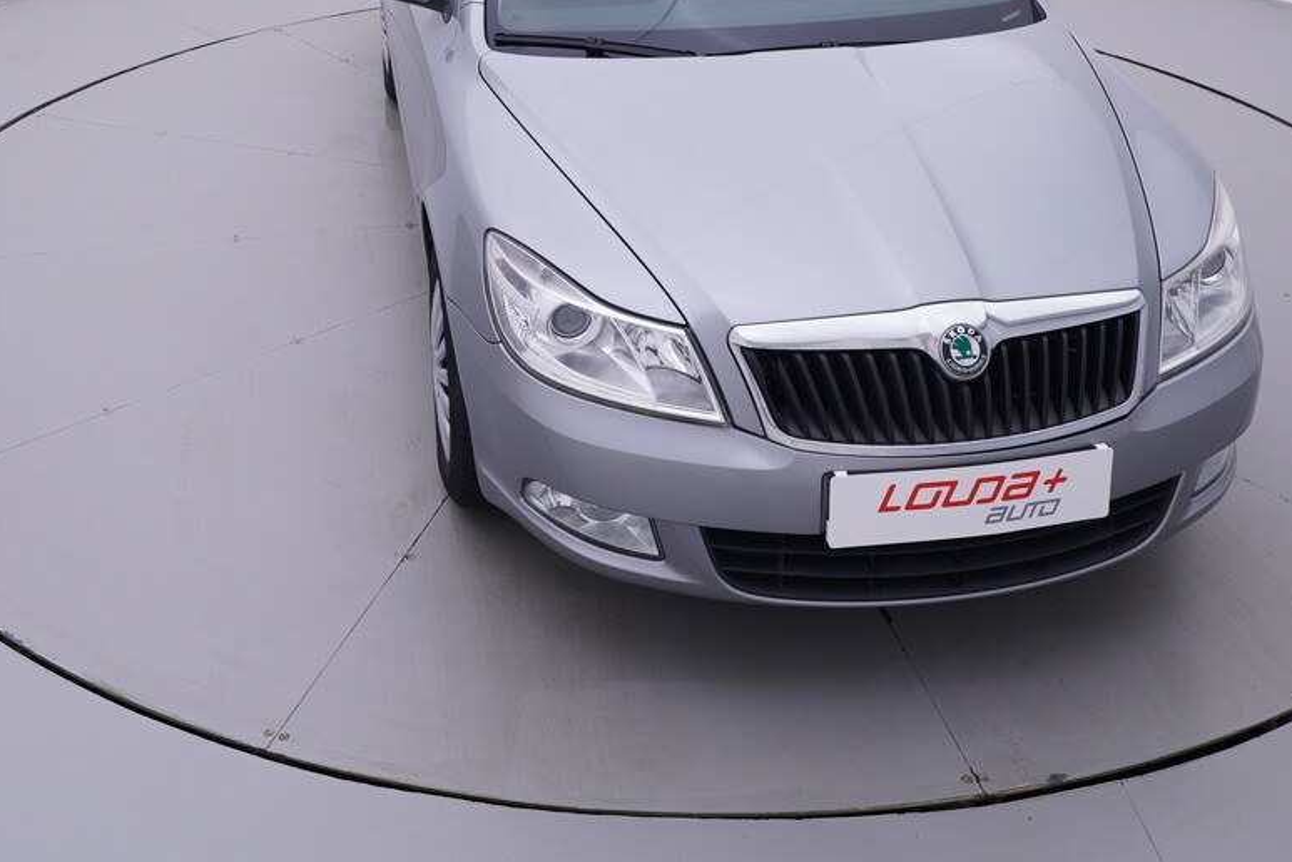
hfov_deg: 46.3
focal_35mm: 42
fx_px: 1505
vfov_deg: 30.4
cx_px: 555
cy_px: 65
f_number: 5
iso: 200
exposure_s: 1/80
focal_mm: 15
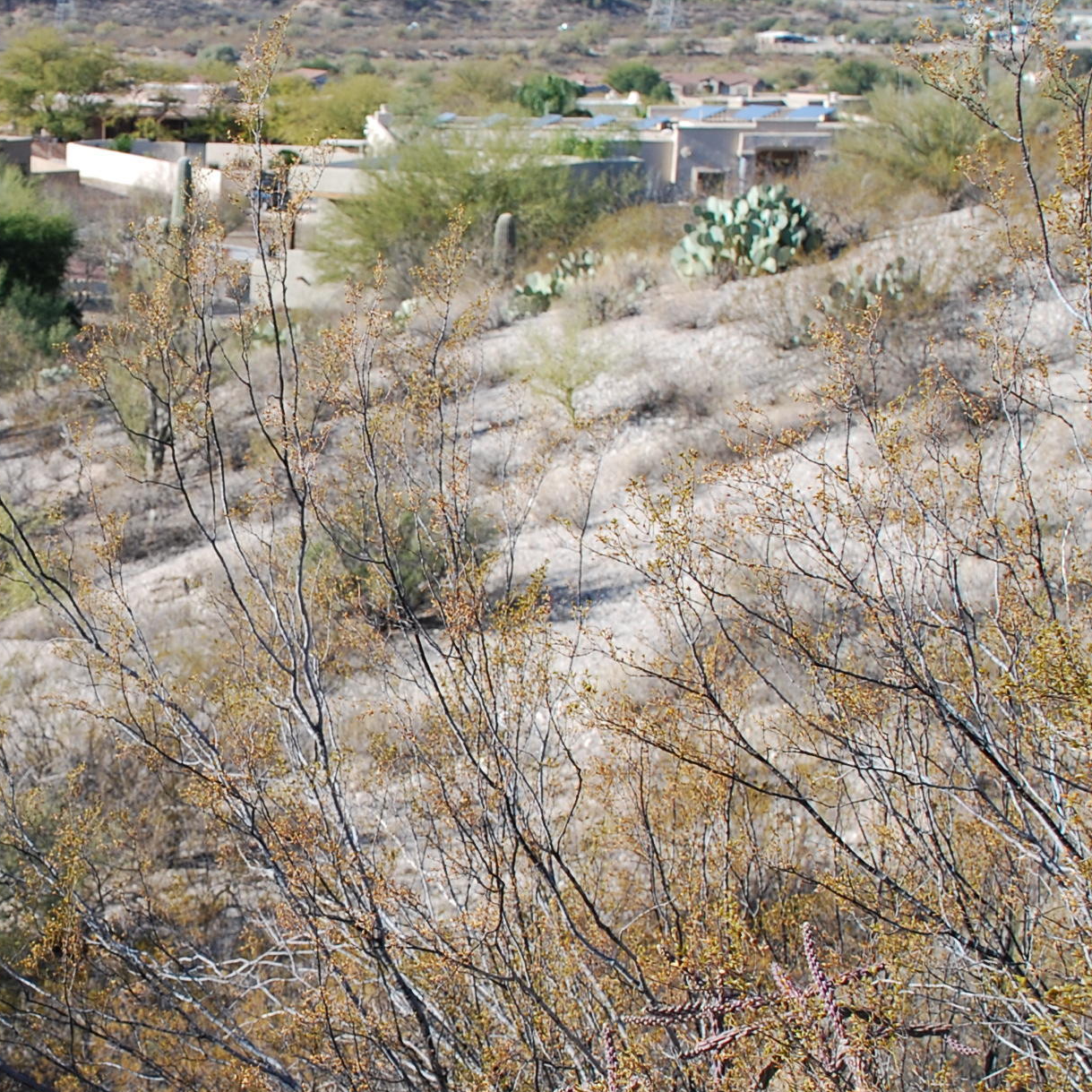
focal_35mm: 85
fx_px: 3034
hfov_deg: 19.9
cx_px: 37
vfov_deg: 20.4
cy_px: 661
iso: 100
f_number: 7.1
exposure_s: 1/160
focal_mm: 28
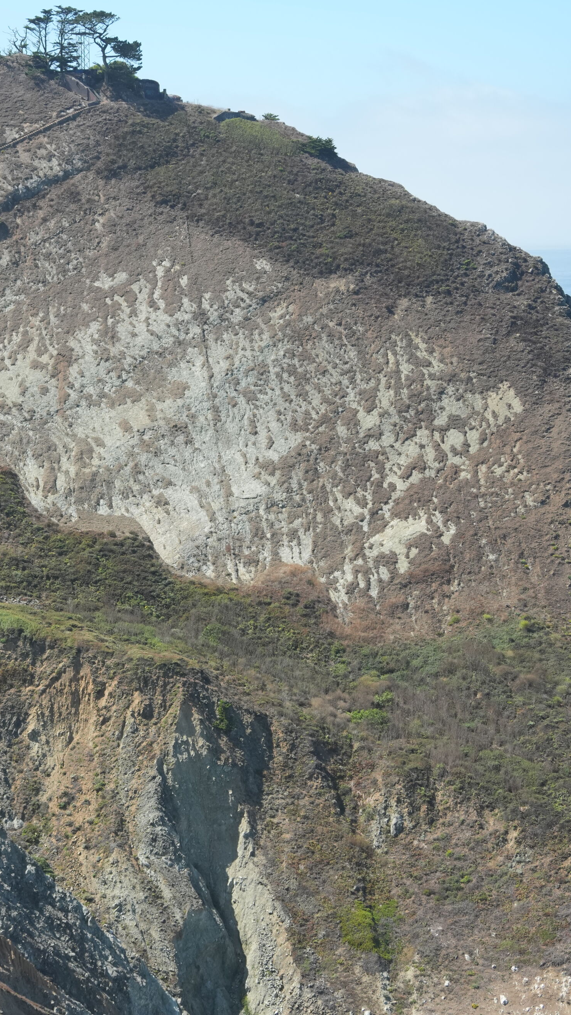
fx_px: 2449
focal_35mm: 91
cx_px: 182
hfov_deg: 13.3
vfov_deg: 23.4
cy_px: 476
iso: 500
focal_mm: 53
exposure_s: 1/2000
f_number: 4.5
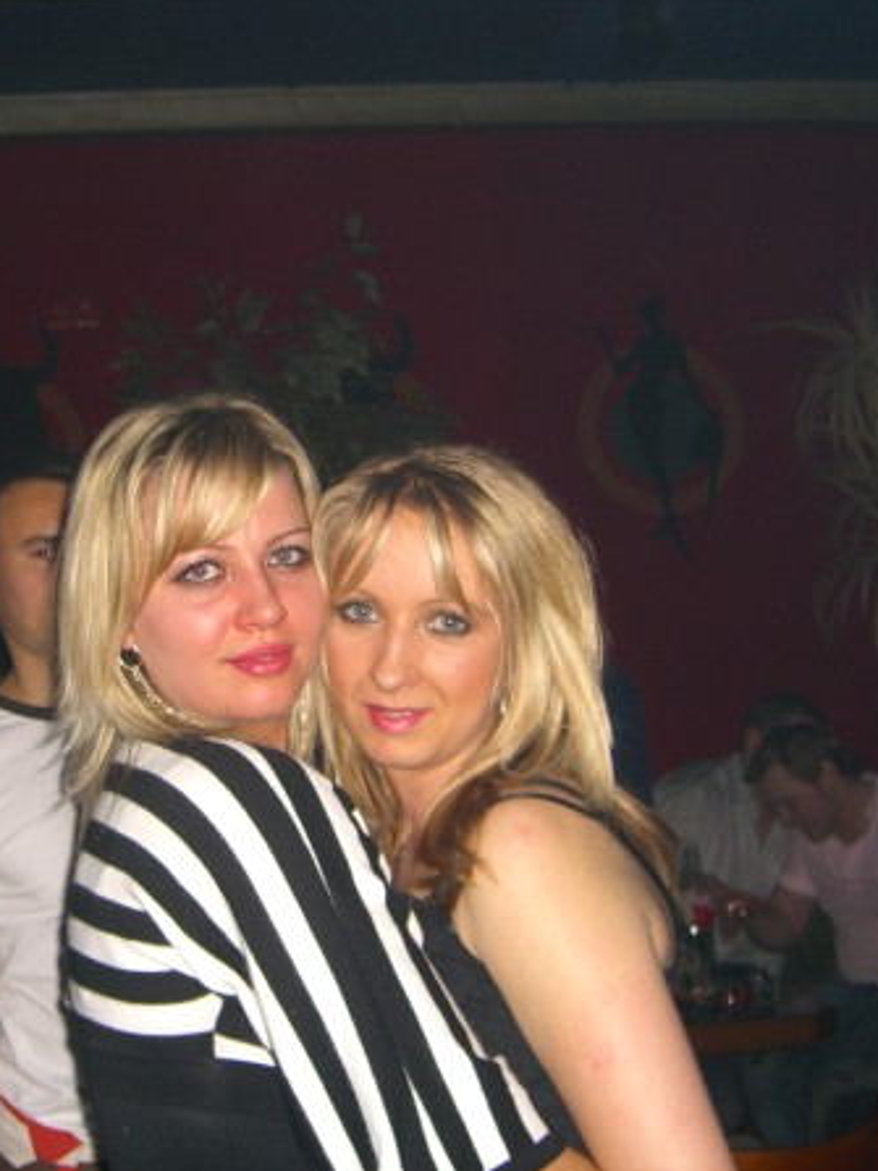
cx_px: 257
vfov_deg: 37.5
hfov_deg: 28.3
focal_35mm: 51
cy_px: 584
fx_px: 1726
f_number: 2.8
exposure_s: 1/60
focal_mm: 7.9
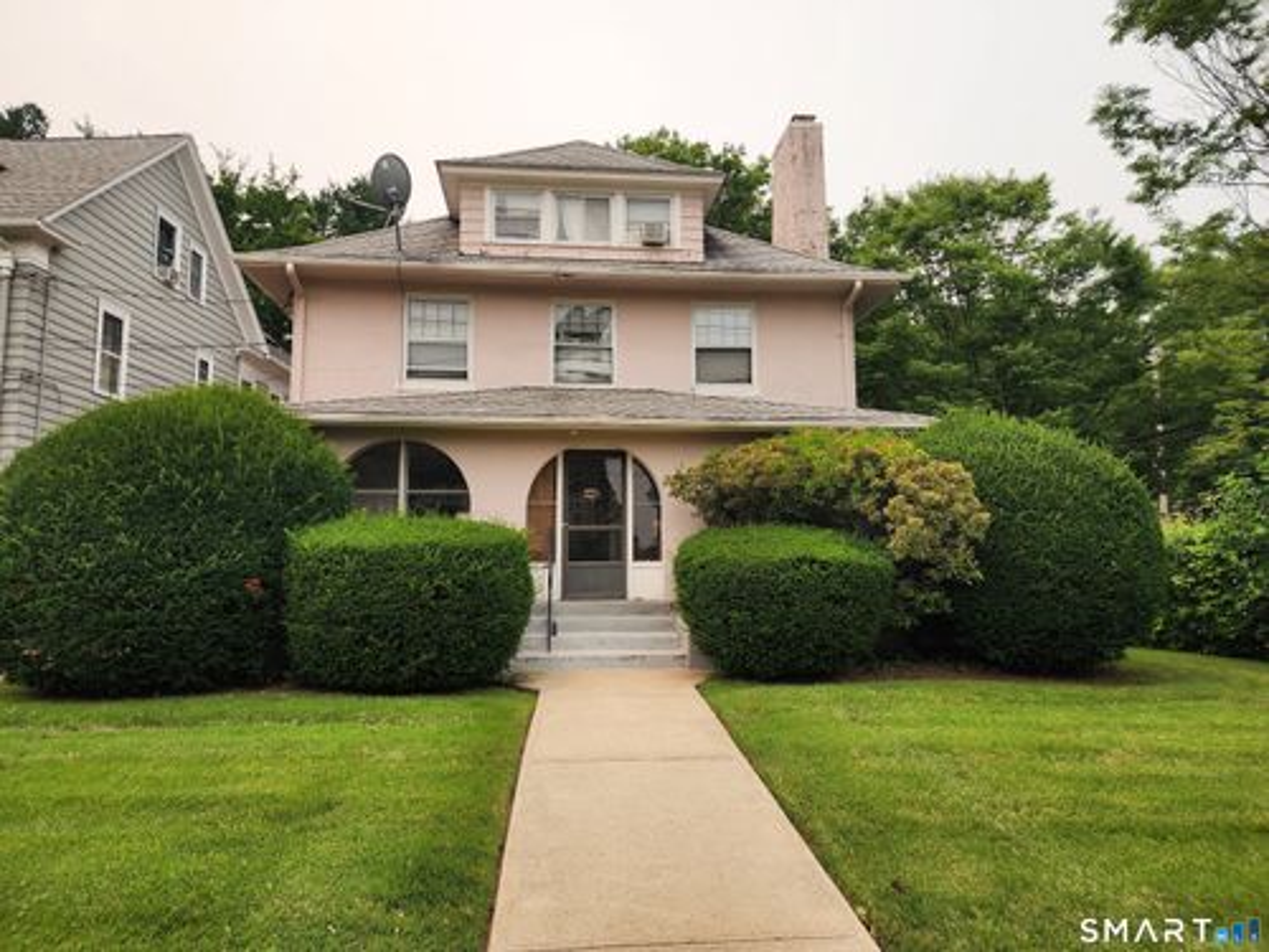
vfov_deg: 58.9
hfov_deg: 73.9
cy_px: 476
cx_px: 634
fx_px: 843
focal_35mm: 23
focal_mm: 6.4
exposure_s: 1/767
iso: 12
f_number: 1.8
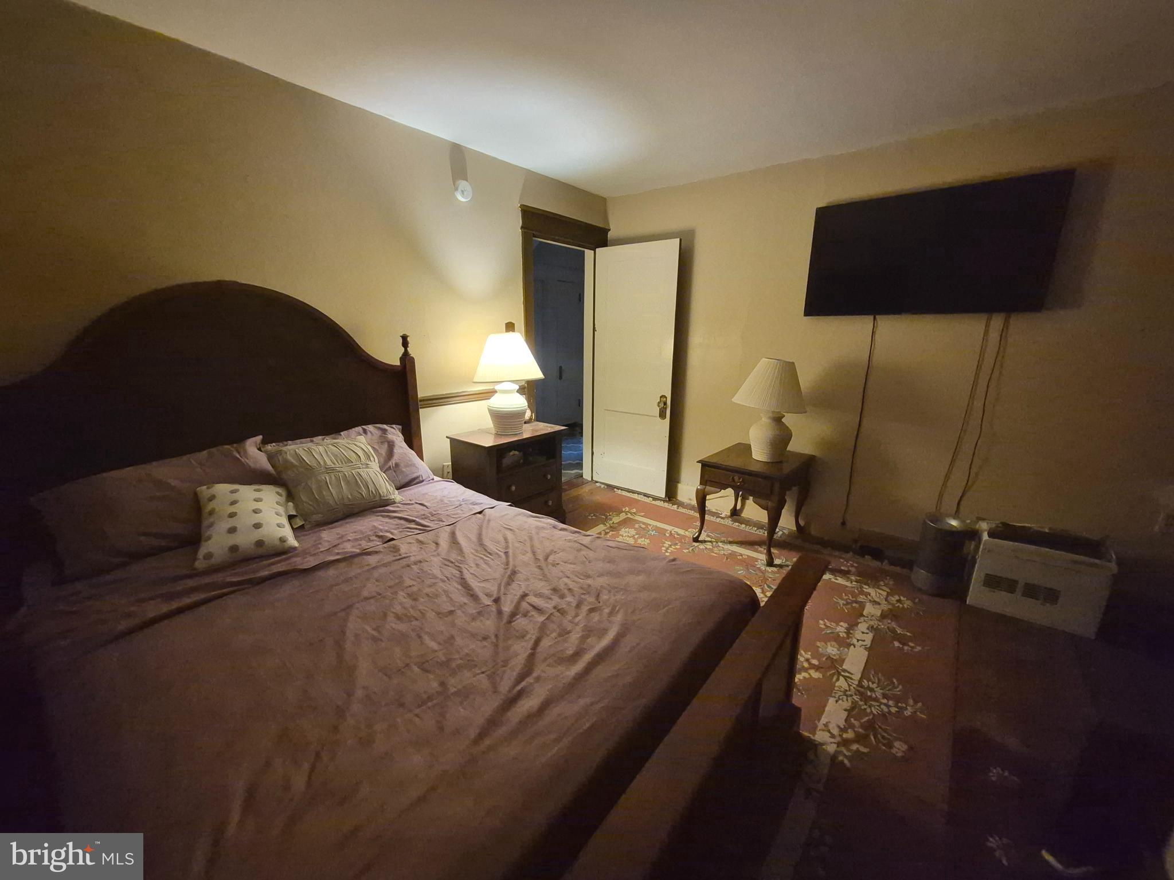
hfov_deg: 106.2
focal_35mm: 13
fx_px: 441
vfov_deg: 89.9
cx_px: 587
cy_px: 440
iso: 1600
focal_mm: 1.74
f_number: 2.2
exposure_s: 1/60
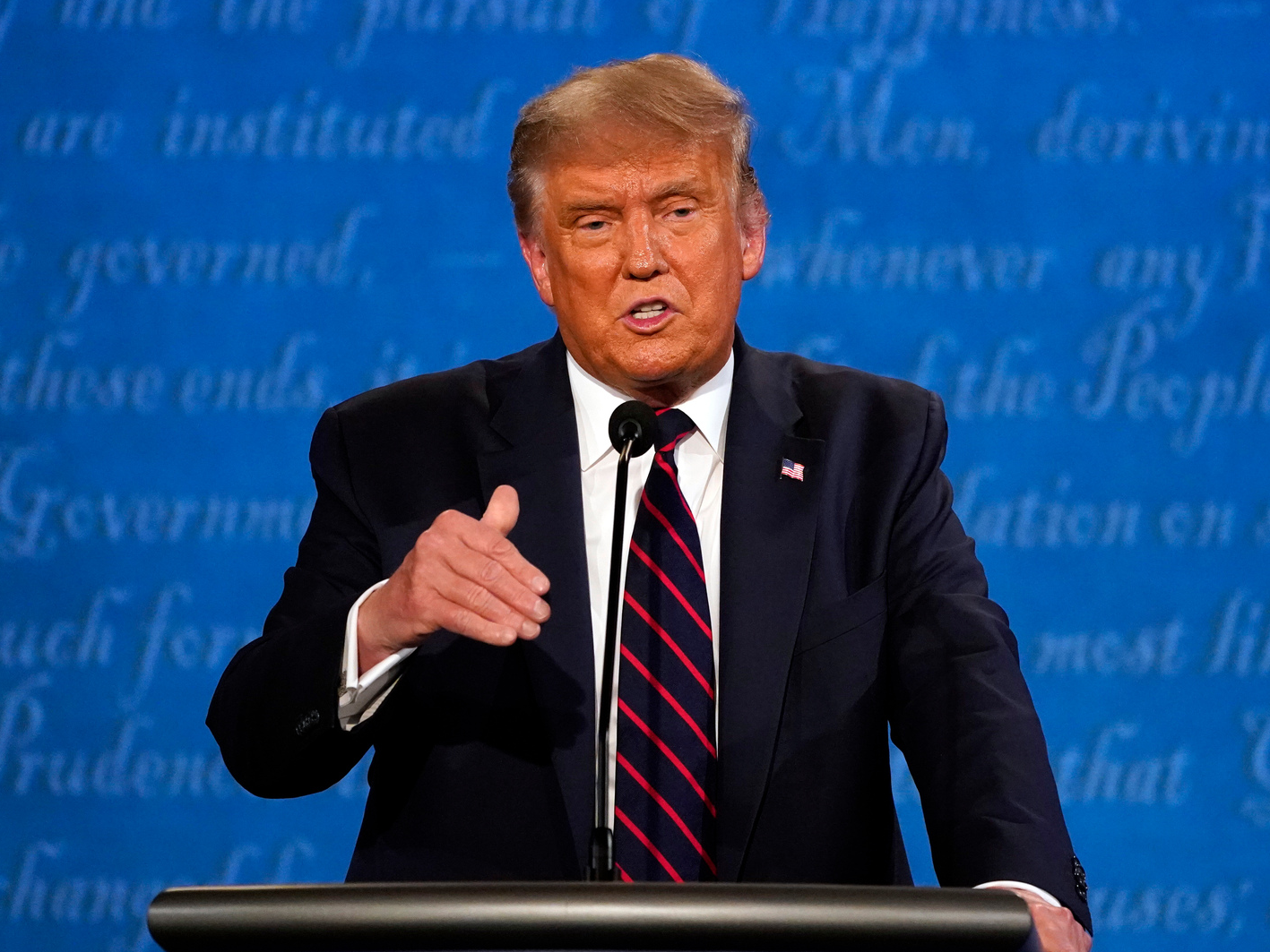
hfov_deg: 4.7
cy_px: 457
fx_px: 15631
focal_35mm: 426
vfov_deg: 3.5
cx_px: 704
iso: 8000
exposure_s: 1/500
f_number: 5.6
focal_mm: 327
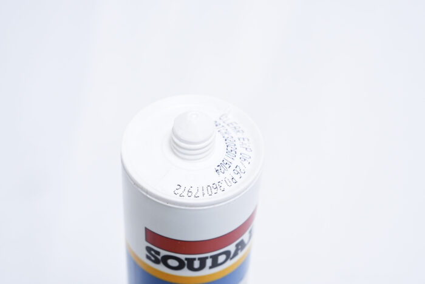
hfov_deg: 28.8
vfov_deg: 19.5
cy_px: 142
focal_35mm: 70
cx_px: 212
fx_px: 827
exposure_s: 1/200
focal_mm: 70
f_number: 9
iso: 3200
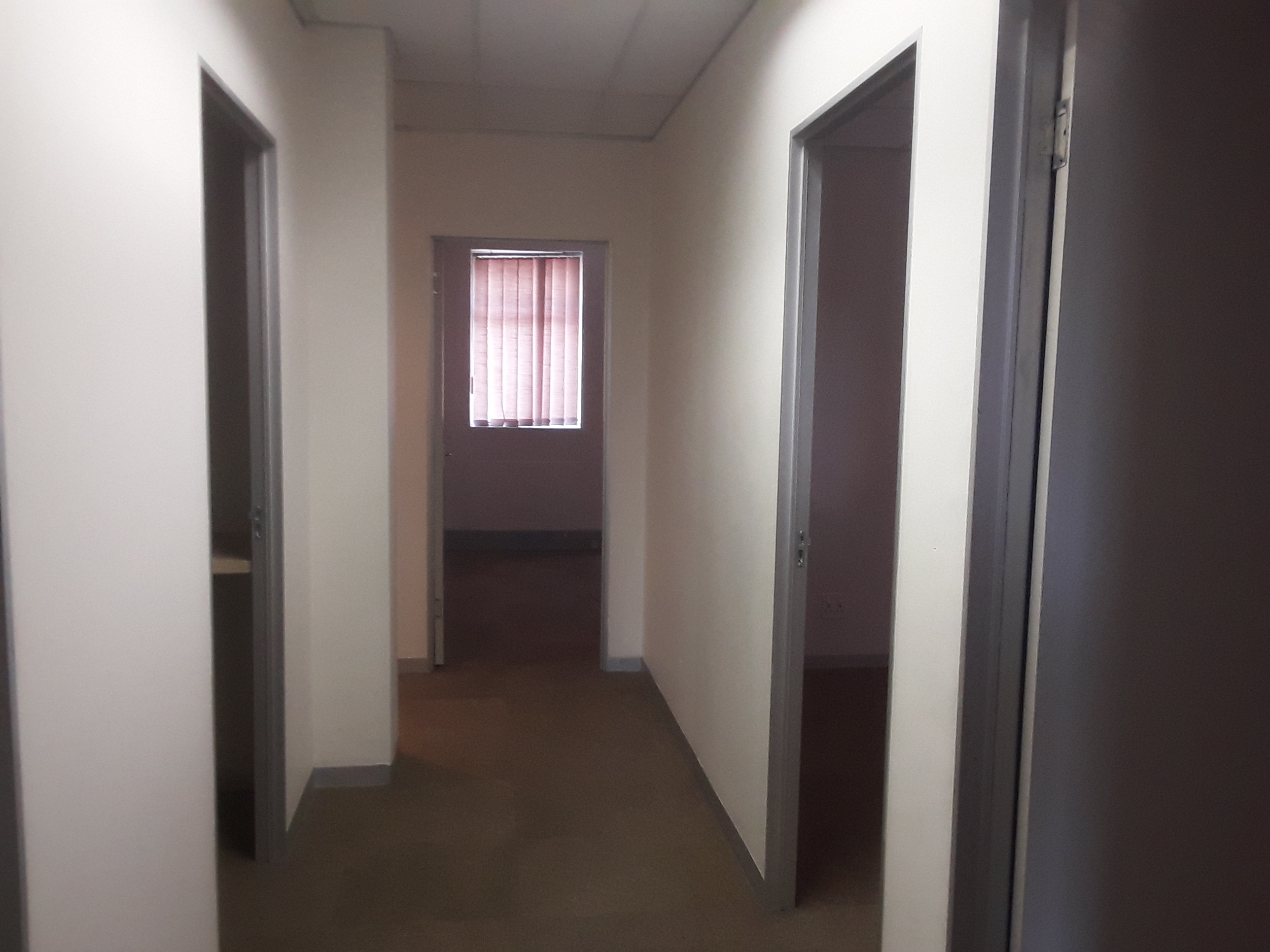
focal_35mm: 30
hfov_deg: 60.0
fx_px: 1101
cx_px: 635
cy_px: 476
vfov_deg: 46.8
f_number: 1.9
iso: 125
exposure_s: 1/50
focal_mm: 2.2
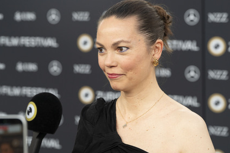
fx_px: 760
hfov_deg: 17.2
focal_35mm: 119
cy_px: 78
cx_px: 116
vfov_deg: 11.5
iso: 1600
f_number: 6.3
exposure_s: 1/400
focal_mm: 112
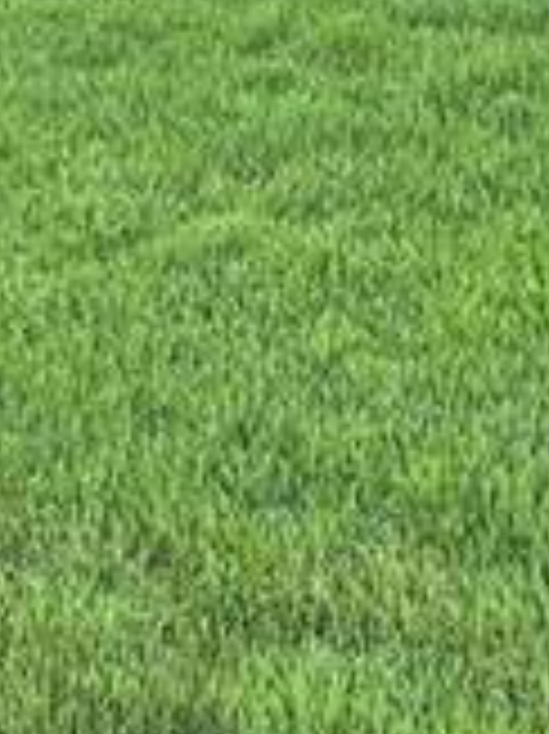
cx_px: 747
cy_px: -675
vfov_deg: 15.0
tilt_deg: +2.3
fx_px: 2329
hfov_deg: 12.9
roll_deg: -1.0
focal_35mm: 110
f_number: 2.2
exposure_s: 1/197
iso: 40
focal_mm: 2.22
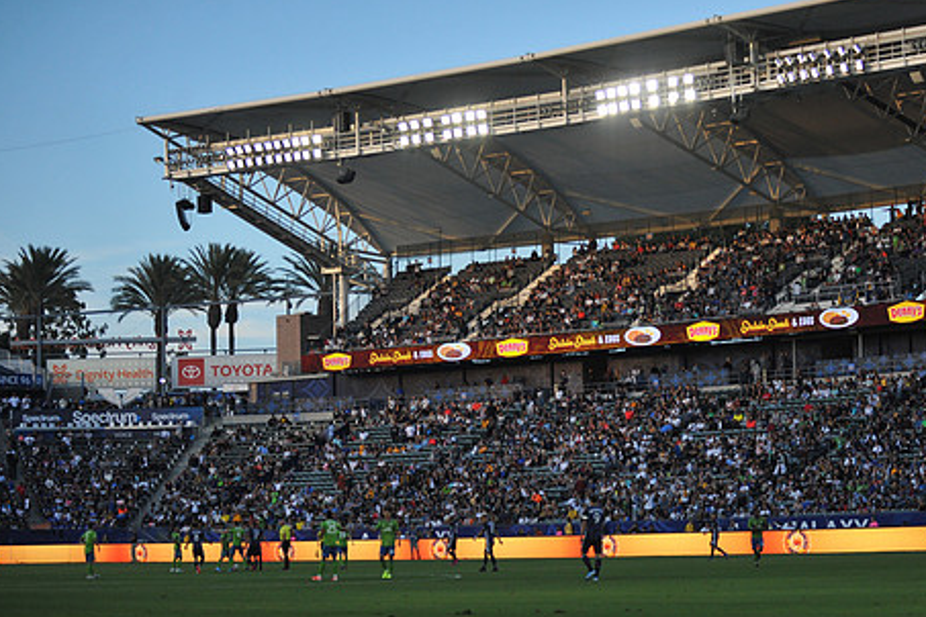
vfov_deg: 14.2
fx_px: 2469
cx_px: 564
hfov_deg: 21.2
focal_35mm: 96
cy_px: 366
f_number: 2.8
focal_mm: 75
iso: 1600
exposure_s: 1/6400
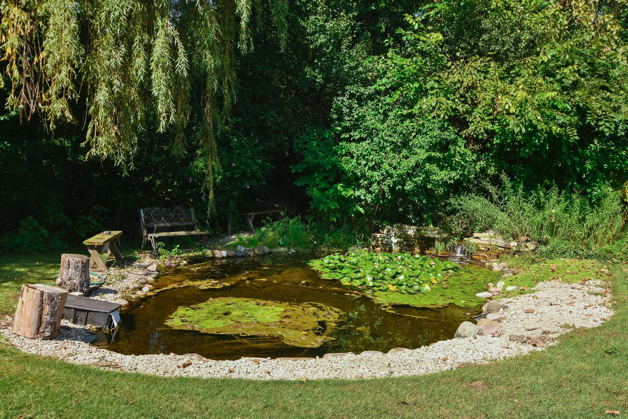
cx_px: 314
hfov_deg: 57.2
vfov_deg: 40.0
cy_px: 210
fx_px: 576
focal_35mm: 33
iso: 200
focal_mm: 22
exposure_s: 1/400
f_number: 8
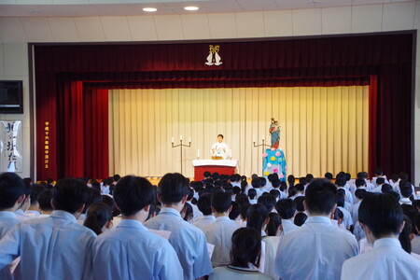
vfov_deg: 20.2
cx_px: 210
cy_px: 140
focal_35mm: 68
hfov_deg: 29.9
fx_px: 787
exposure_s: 1/200
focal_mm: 45
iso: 6400
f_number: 4.5
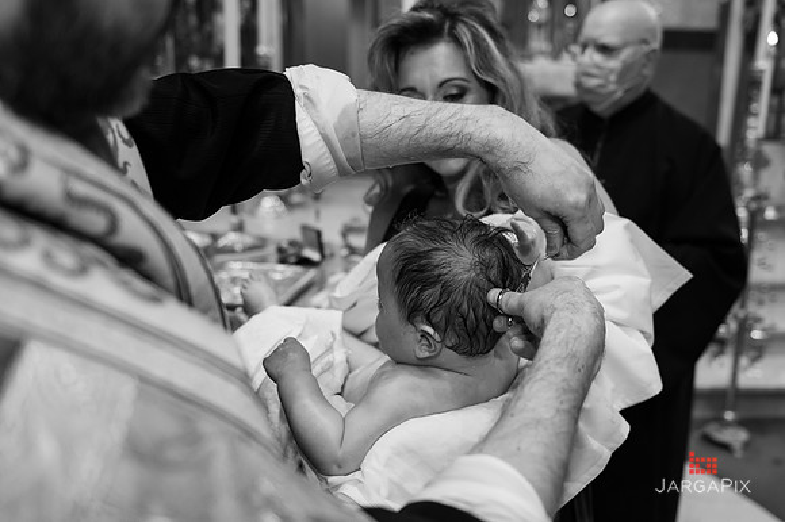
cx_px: 464
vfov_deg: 36.2
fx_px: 798
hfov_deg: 52.1
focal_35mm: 37
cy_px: 261
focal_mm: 31
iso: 400
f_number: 3.2
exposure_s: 1/125
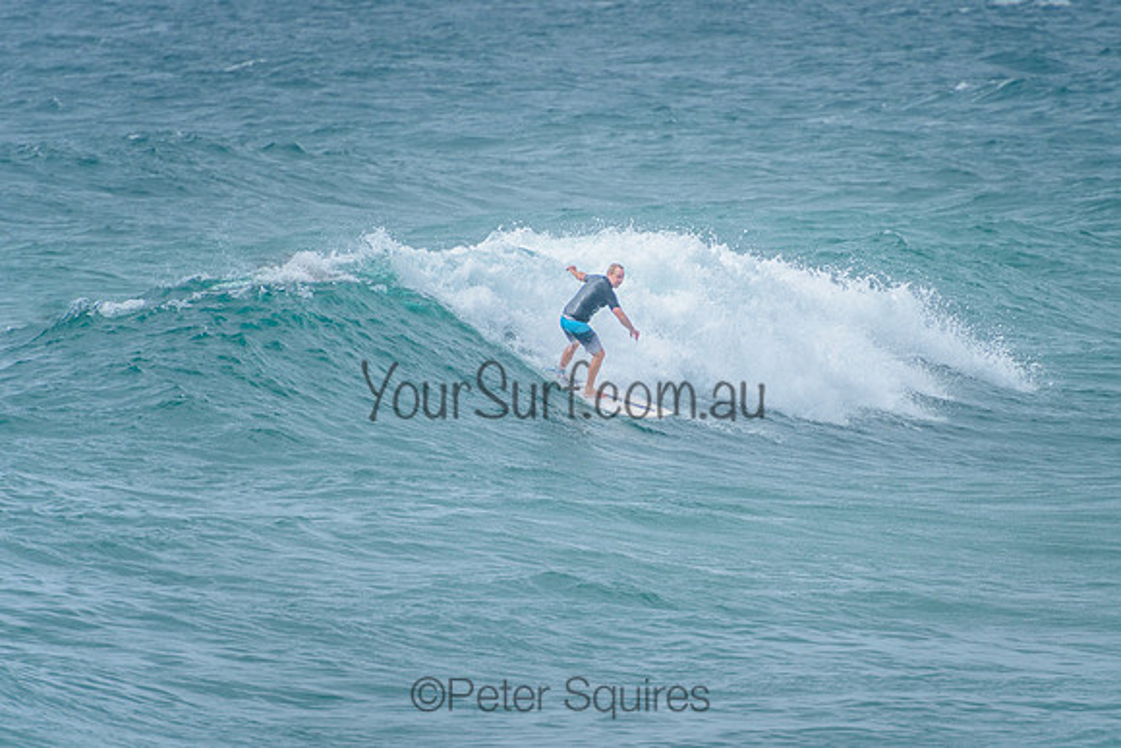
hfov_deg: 4.2
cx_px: 666
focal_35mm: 491
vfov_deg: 2.8
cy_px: 313
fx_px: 15281
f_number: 5.6
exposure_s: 1/2000
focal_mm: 400
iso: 200
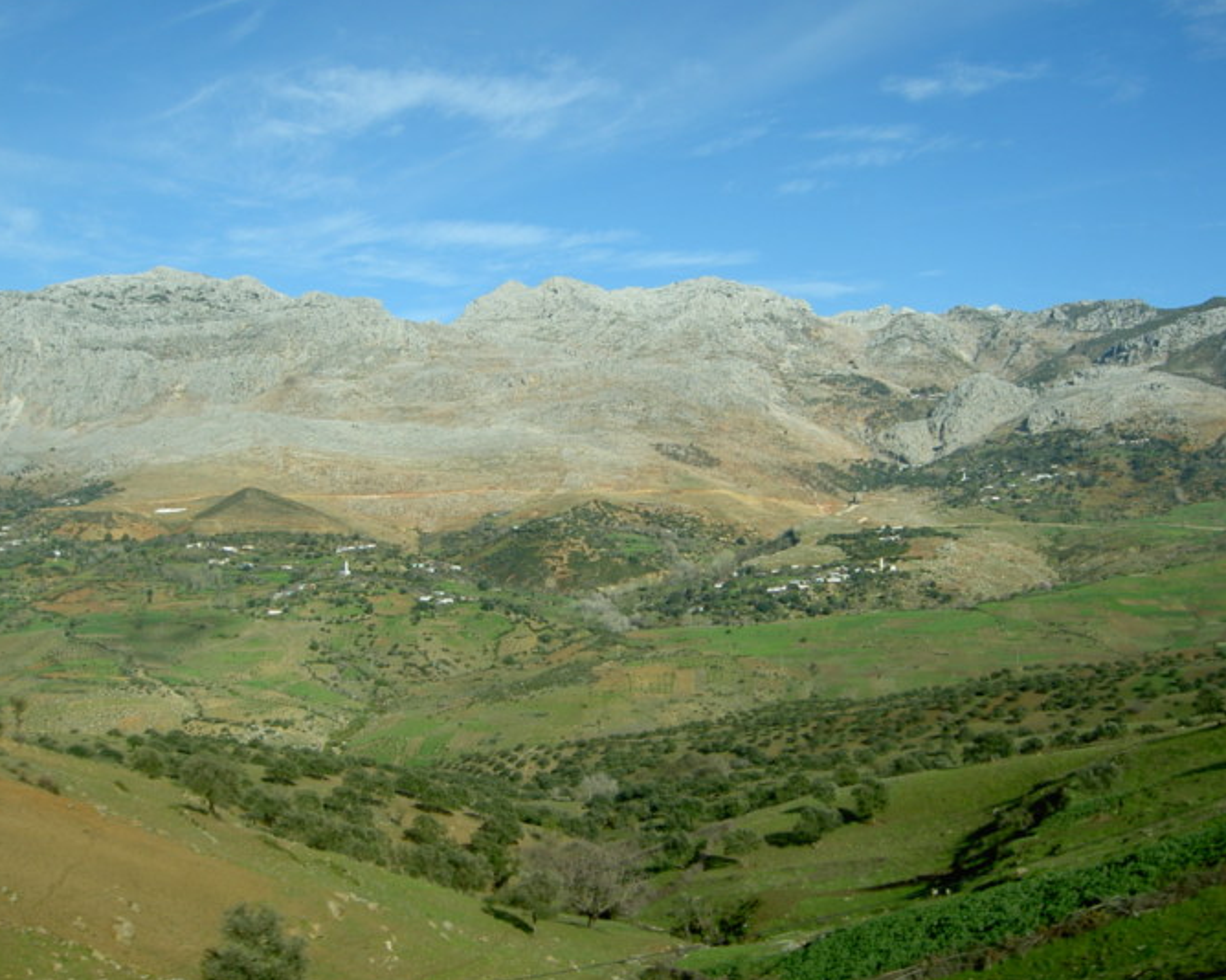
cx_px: 630
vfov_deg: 41.1
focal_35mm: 36
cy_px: 489
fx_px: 1306
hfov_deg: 50.3
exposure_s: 1/200
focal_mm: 5.6
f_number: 4.7
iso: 50
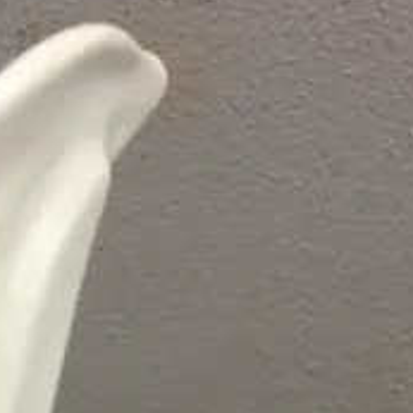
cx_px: -107
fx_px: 2052
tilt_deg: -19.6
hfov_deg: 11.2
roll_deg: -1.0
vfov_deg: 10.3
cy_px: 900
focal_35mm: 152
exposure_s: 1/17
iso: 32
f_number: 2.2
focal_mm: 4.15
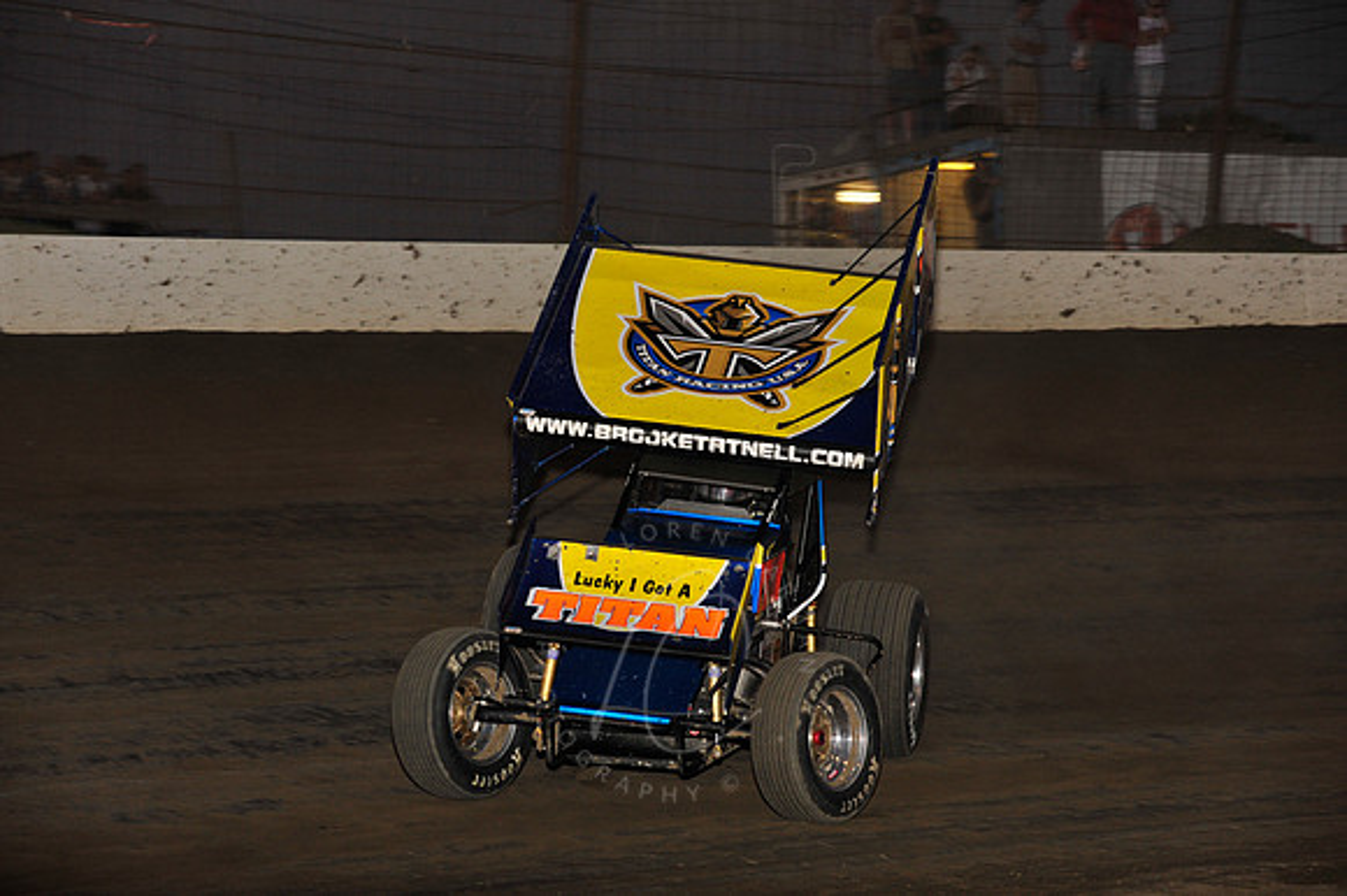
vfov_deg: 10.1
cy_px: 448
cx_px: 674
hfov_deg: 15.2
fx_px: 5048
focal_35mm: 135
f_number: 7.1
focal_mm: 135
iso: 1000
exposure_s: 1/320
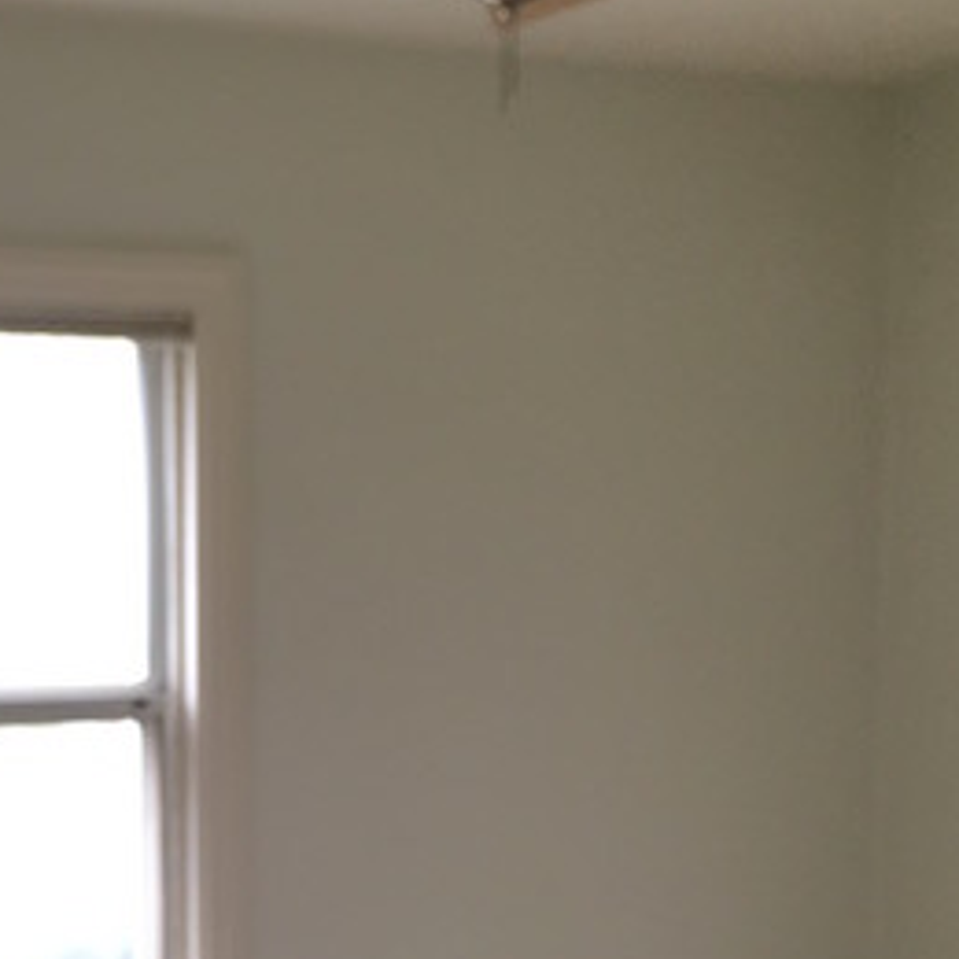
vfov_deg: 26.7
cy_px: 778
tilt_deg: -6.8
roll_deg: +0.4
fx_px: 1975
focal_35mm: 63
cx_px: 151
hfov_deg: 26.6
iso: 100
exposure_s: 1/30
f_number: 2.2
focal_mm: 4.15
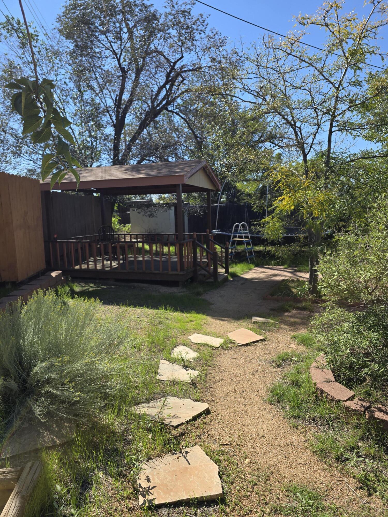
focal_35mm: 23
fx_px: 344
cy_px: 258
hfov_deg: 58.9
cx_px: 194
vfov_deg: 73.9
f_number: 1.7
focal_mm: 6.3
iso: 12
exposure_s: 1/616
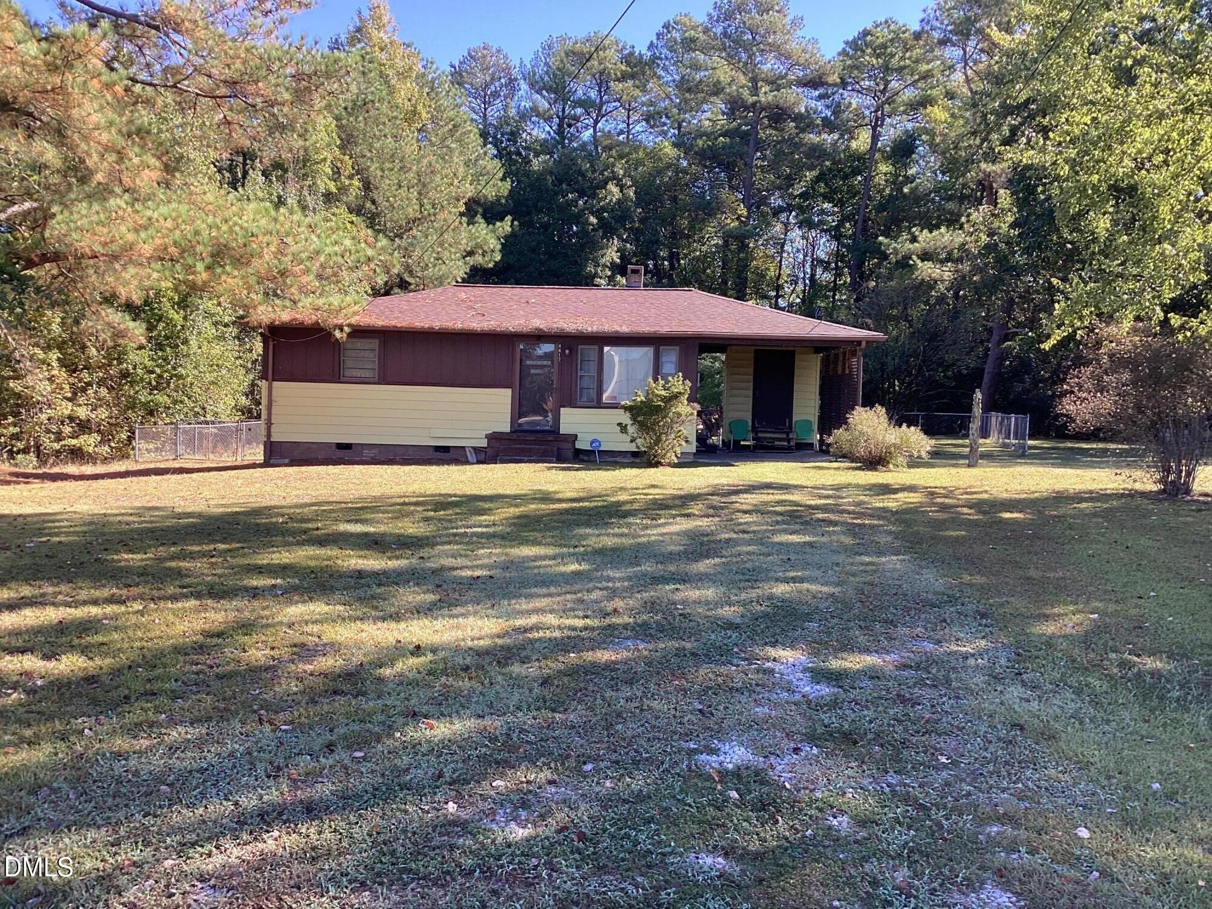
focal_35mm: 31
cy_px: 454
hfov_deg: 58.4
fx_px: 1085
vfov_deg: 45.4
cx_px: 606
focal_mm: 3.3
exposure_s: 1/139
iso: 25
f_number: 2.4
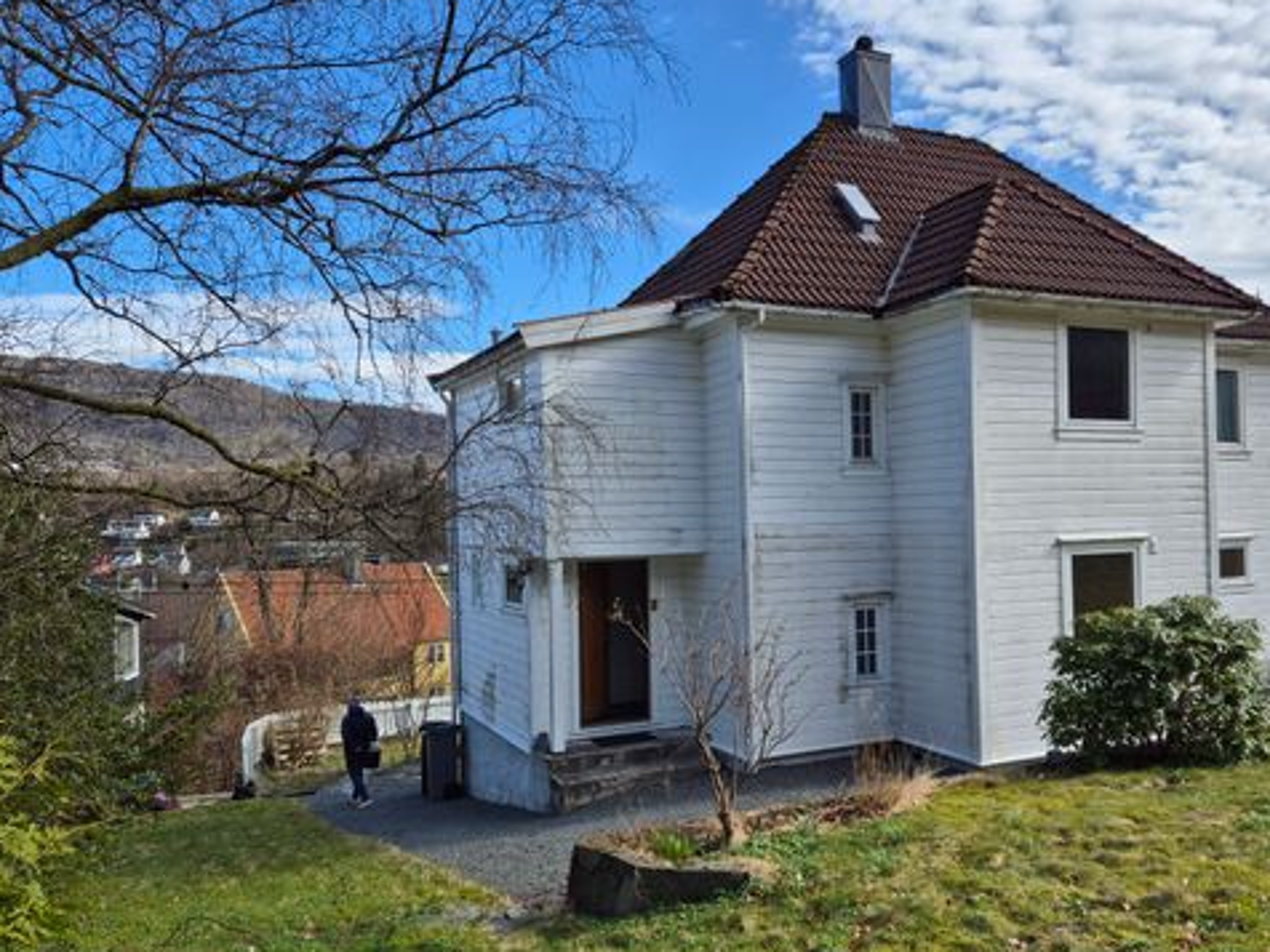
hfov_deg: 61.5
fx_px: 1064
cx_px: 710
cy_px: 515
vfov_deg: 48.2
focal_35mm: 29
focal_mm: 5.4
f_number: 1.8
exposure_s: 1/1984
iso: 25
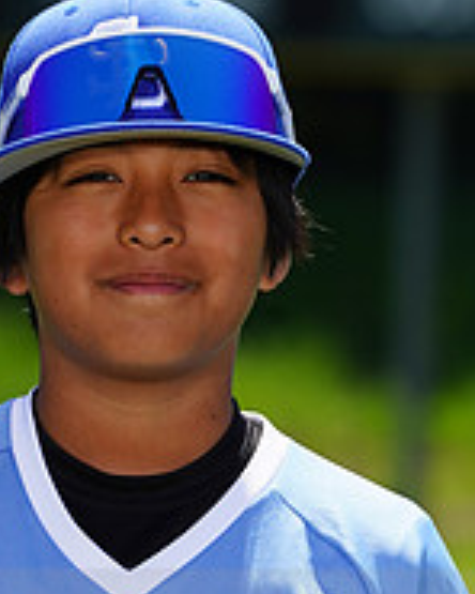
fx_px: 13882
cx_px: 146
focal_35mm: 790
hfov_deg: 2.0
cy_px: 613
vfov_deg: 2.4
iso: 100
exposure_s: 1/250
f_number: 8
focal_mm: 268
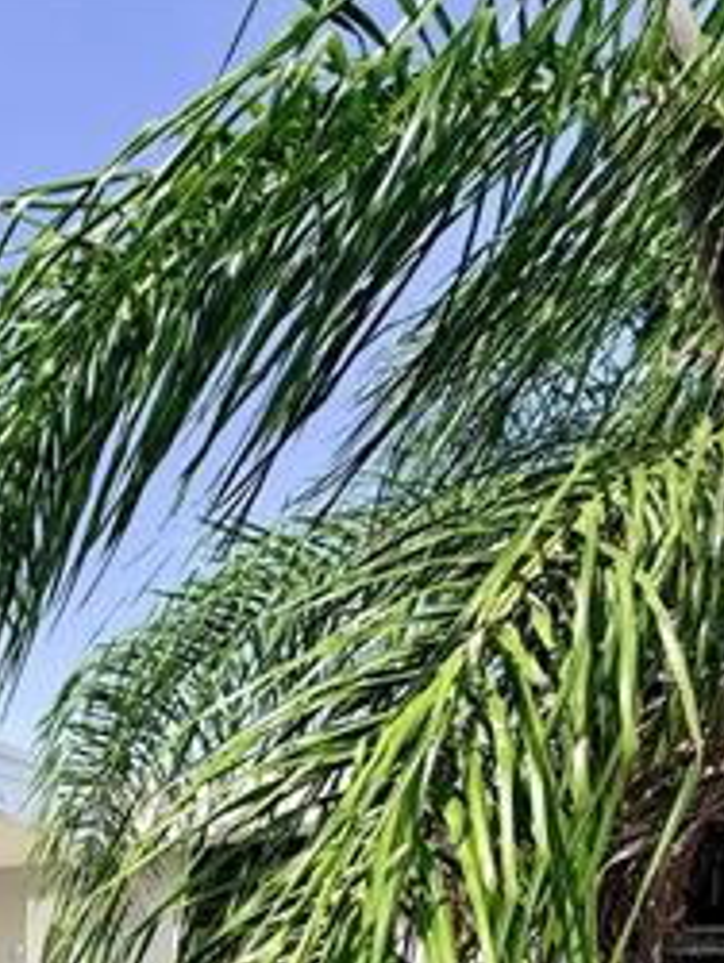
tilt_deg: +1.7
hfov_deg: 44.9
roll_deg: -0.7
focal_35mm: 28
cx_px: 64
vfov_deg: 51.9
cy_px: 944
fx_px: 780
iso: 25
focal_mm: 2.22
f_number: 2.2
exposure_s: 1/770
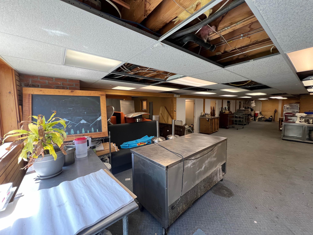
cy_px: 118
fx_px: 118
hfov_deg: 106.2
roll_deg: +1.0
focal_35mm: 13
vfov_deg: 89.9
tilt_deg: -5.6
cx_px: 156
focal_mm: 1.57
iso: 200
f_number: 1.8
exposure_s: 1/99
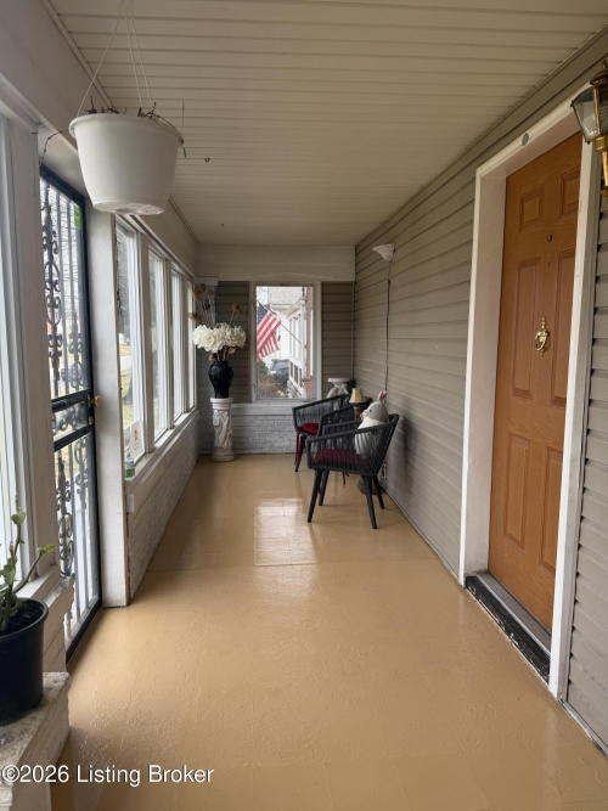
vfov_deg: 71.6
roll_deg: -0.1
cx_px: 304
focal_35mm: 24
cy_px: 406
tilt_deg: -7.3
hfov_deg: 56.8
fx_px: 562
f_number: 1.78
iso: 80
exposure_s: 1/510
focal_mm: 6.76
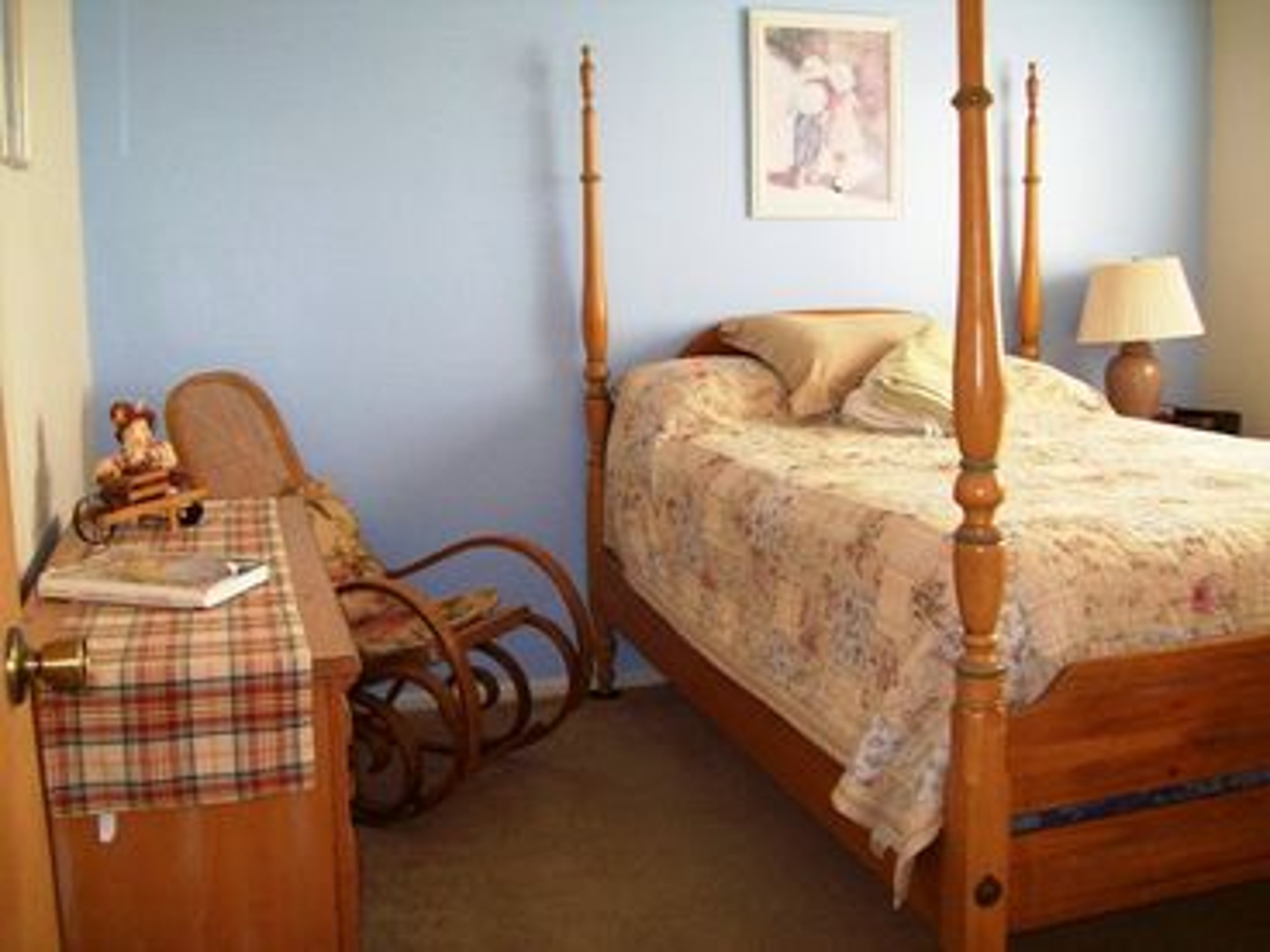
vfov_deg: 39.7
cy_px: 476
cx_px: 635
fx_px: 1321
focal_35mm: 36
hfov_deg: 51.4
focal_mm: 6
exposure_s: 1/64.5
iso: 200
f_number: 2.7
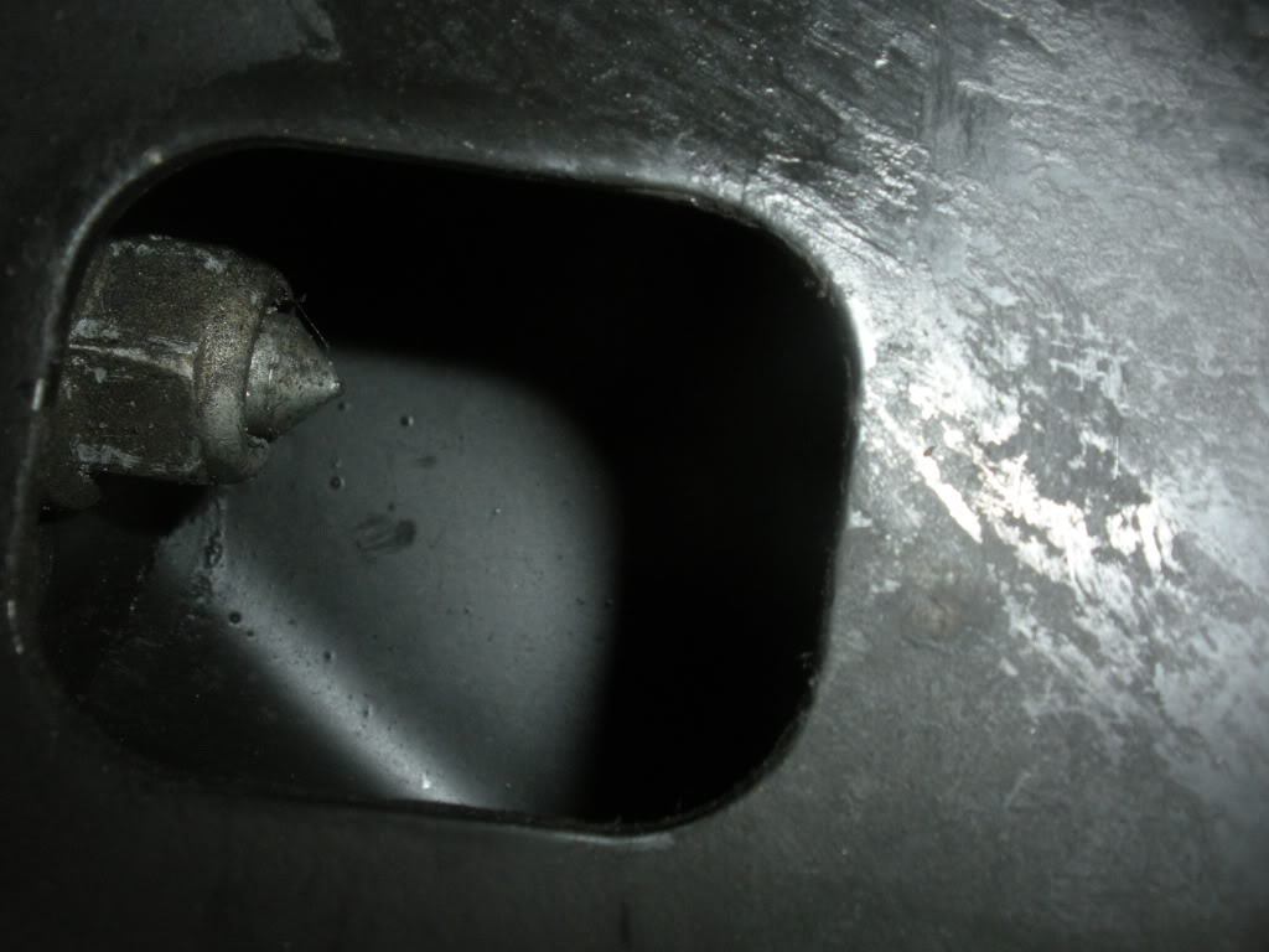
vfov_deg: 40.7
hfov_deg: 52.6
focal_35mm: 35
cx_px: 634
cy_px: 476
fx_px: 1283
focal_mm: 6.3
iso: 200
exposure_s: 1/60
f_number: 5.6
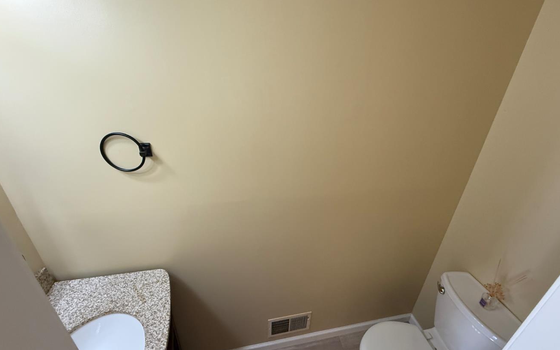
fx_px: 259
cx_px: 296
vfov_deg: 68.0
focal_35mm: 17
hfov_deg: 94.3
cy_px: 183
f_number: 2.2
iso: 320
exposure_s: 1/120
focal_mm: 2.22
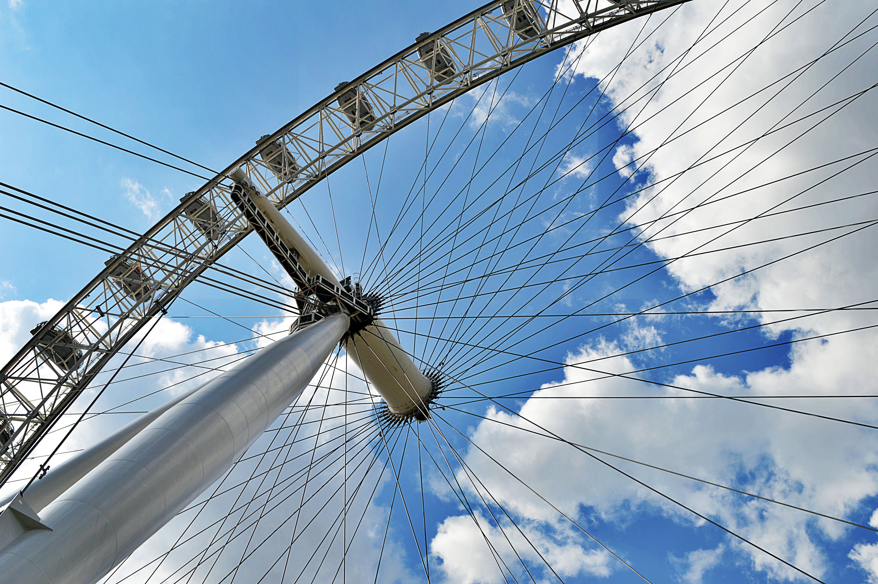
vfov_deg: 33.0
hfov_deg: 48.0
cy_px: 292
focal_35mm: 40
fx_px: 987
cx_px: 439
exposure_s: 1/400
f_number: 10
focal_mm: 27
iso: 100
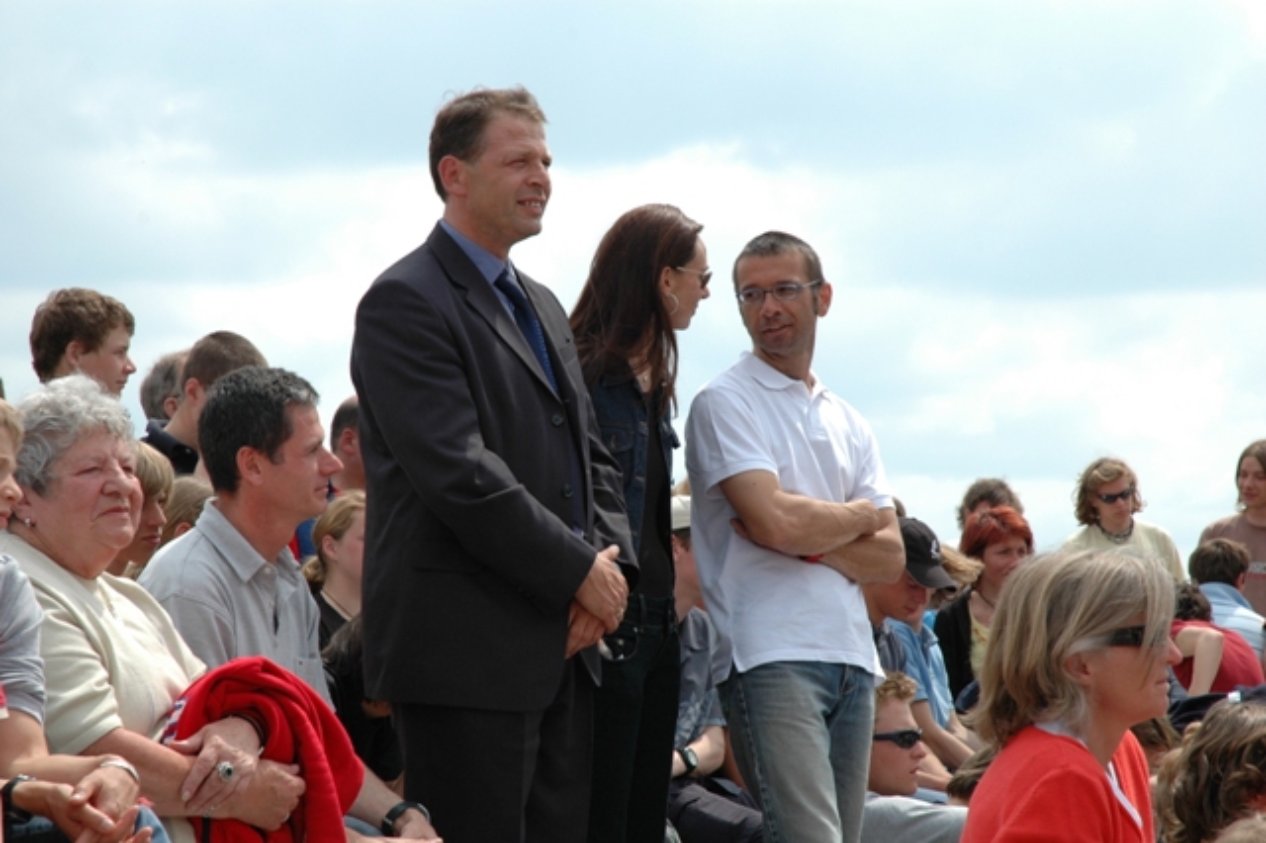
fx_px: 3690
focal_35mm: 105
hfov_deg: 19.5
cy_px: 422
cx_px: 633
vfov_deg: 13.0
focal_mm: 70
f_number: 9
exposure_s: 1/320
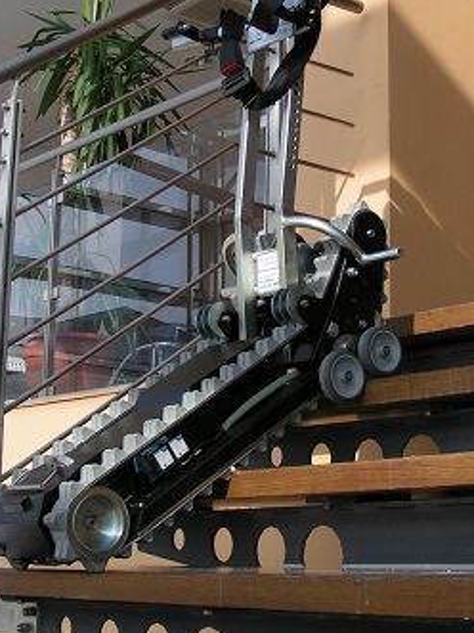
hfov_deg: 20.7
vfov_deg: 27.3
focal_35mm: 71
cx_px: 269
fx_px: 1297
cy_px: 220
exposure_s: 1/160
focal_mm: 7.3
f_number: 4.5
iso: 50
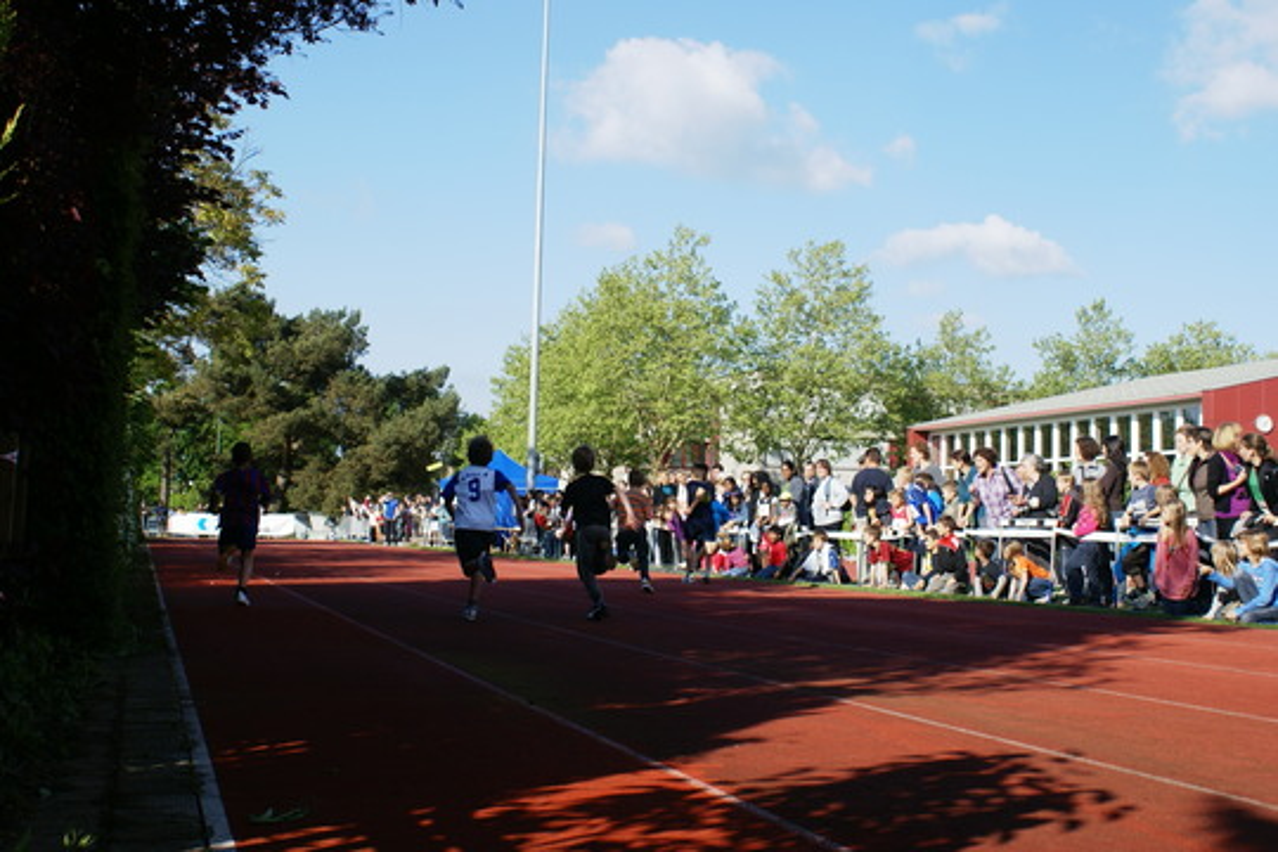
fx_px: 1491
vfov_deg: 31.9
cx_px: 639
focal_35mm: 42
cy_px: 426
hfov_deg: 46.4
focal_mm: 28
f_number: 7.1
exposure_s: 1/320
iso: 100
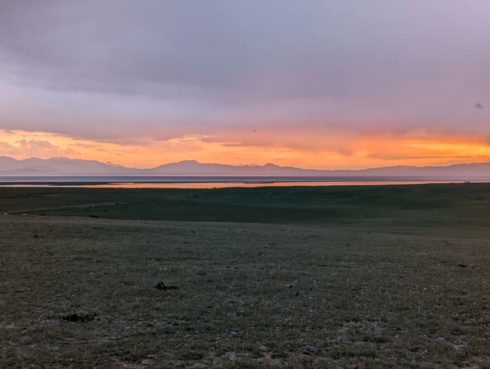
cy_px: 184
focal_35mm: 48
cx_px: 245
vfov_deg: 30.3
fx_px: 680
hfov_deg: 39.6
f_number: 1.85
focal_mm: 6.81
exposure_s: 1/189
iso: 45
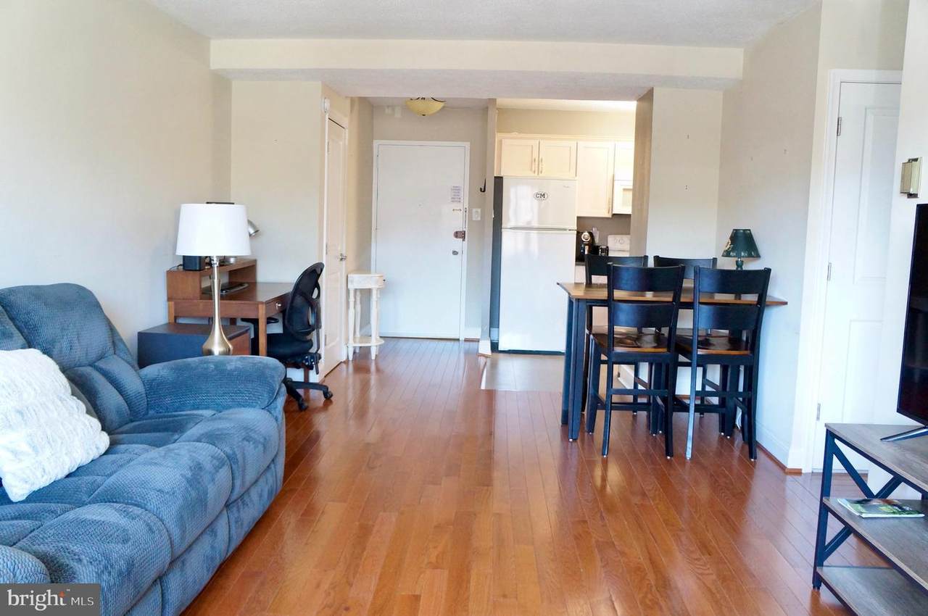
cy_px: 308
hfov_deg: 62.0
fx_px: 772
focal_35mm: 30
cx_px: 464
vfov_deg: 43.5
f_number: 4
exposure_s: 1/60
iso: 3200
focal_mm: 20
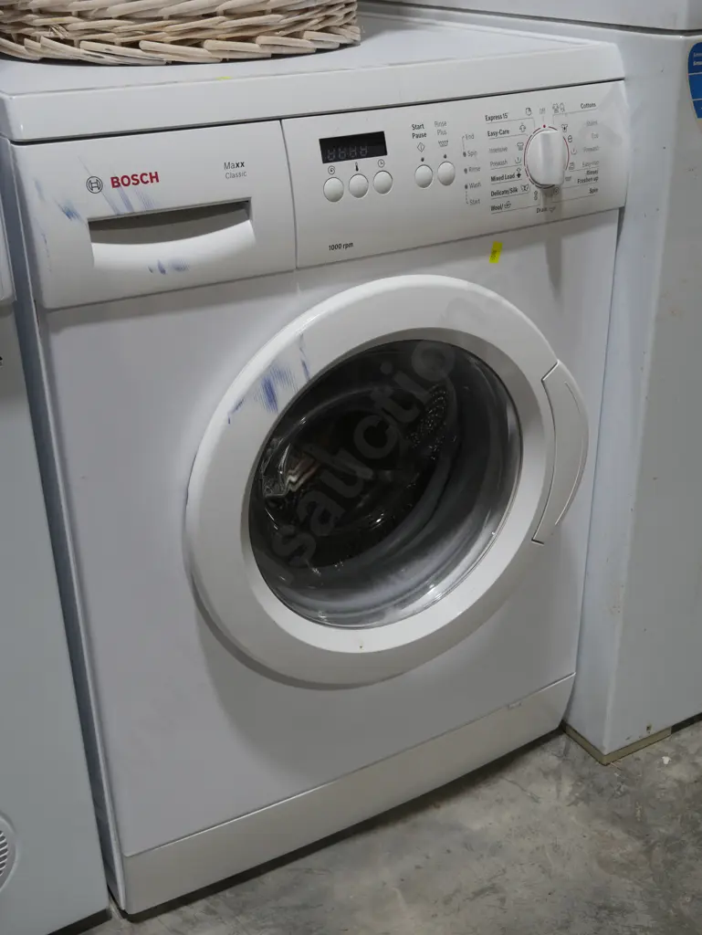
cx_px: 351
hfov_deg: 36.0
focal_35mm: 40
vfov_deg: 46.8
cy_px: 468
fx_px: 1081
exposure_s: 1/80
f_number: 4.5
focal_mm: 20
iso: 200
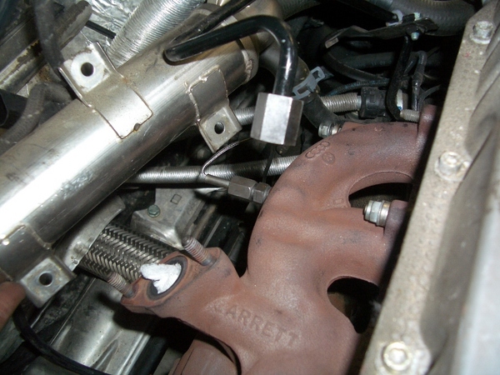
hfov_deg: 52.6
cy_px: 188
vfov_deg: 40.7
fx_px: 506
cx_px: 250
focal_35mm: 35
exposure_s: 1/60
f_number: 2.6
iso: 100
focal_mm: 5.8
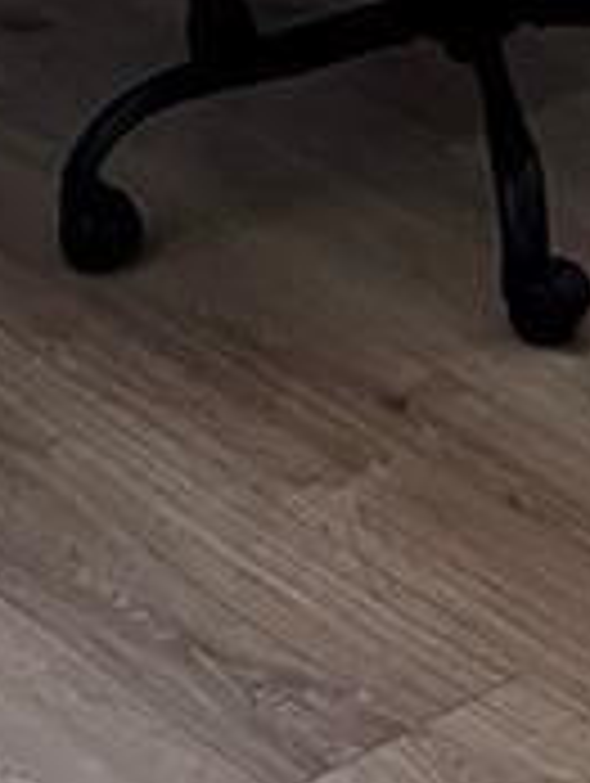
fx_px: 4058
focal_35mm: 179
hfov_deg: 7.8
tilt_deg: -8.3
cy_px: -1017
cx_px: 1347
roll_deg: -0.5
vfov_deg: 9.9
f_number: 1.5
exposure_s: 1/60
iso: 125
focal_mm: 5.7
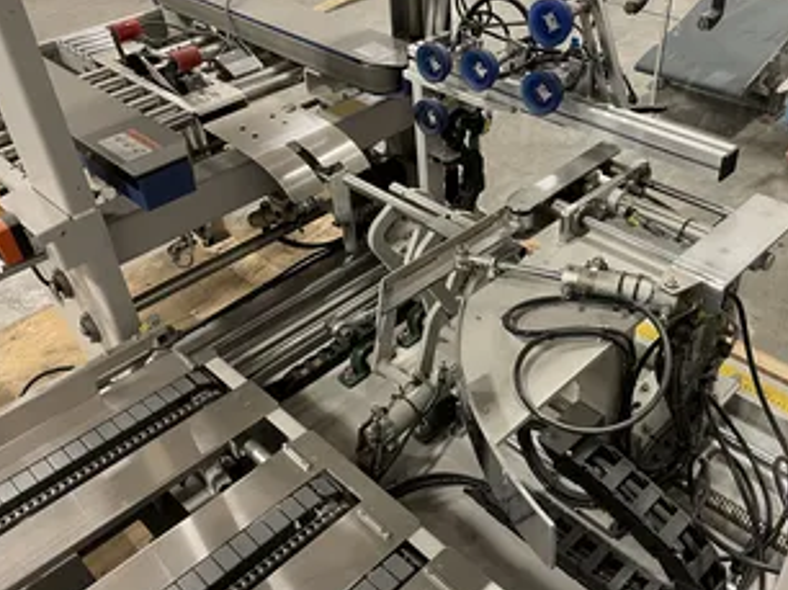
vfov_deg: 41.7
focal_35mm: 34
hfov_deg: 53.7
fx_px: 773
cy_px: 294
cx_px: 458
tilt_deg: -38.7
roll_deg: +3.1
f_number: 1.6
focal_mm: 4.2
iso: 320
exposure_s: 1/60
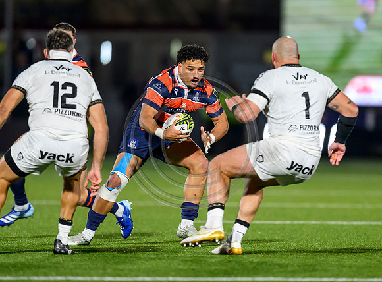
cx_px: 208
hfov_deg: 3.2
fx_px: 6831
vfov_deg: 2.4
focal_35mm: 623
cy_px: 119
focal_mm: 400
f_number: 2.8
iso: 5000
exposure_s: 1/1250
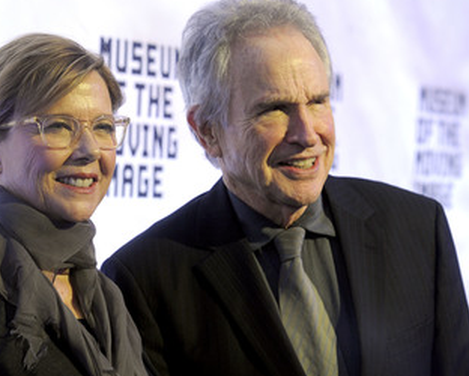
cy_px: 191
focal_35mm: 142
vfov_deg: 10.9
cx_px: 147
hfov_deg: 13.5
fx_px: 1972
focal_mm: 105
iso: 1600
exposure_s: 1/160
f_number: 4.5
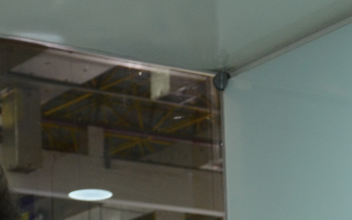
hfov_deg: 13.3
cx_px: 285
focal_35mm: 157
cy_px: 449
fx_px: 1507
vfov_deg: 8.0
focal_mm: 25
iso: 640
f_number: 4
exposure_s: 1/80
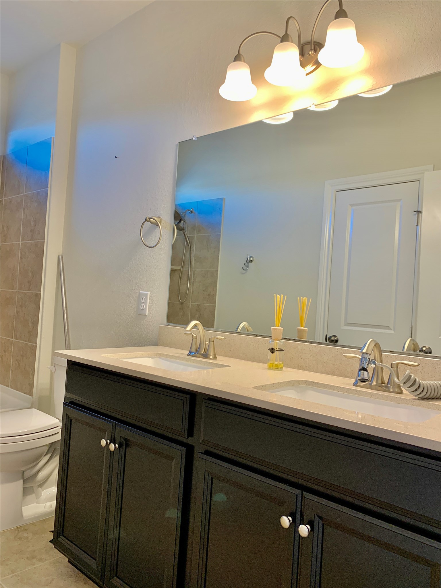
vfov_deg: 67.3
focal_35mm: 26
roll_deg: -3.9
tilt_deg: +1.1
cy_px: 294
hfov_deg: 53.1
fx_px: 442
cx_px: 220
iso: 64
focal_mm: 4.25
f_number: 1.8
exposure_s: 1/60
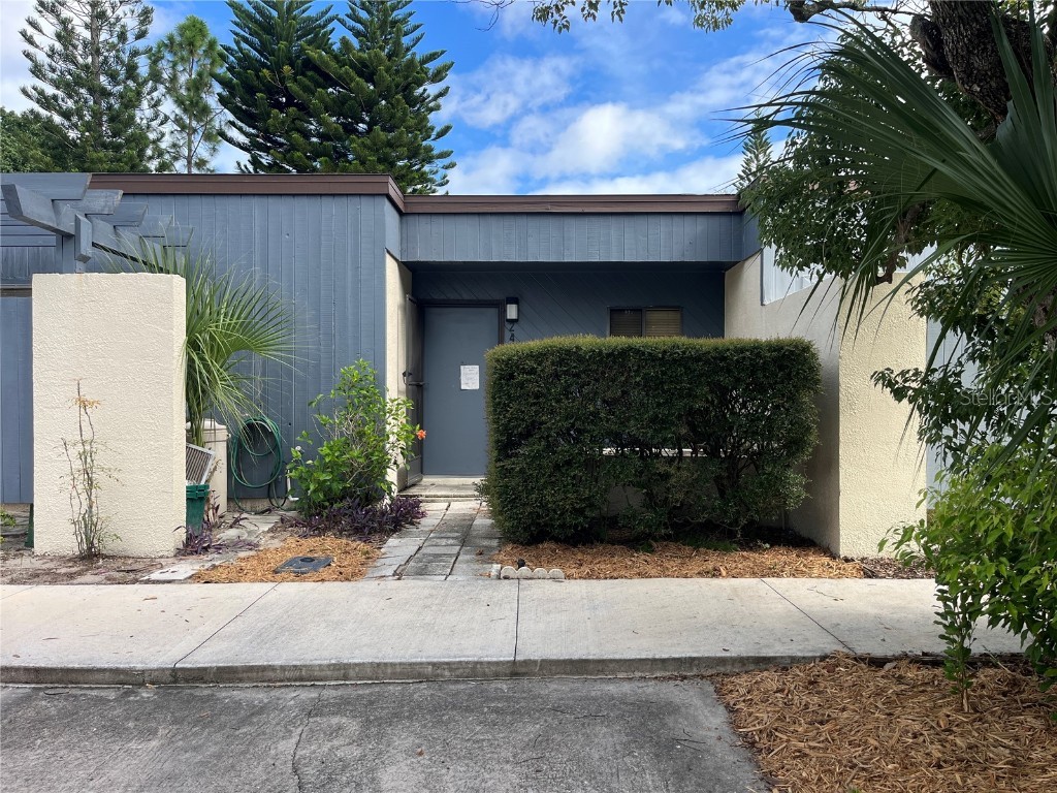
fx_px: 794
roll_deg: -0.2
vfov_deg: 53.1
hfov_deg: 67.3
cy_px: 396
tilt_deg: +1.4
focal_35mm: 26
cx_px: 528
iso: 50
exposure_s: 1/1238
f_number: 1.6
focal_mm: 5.1
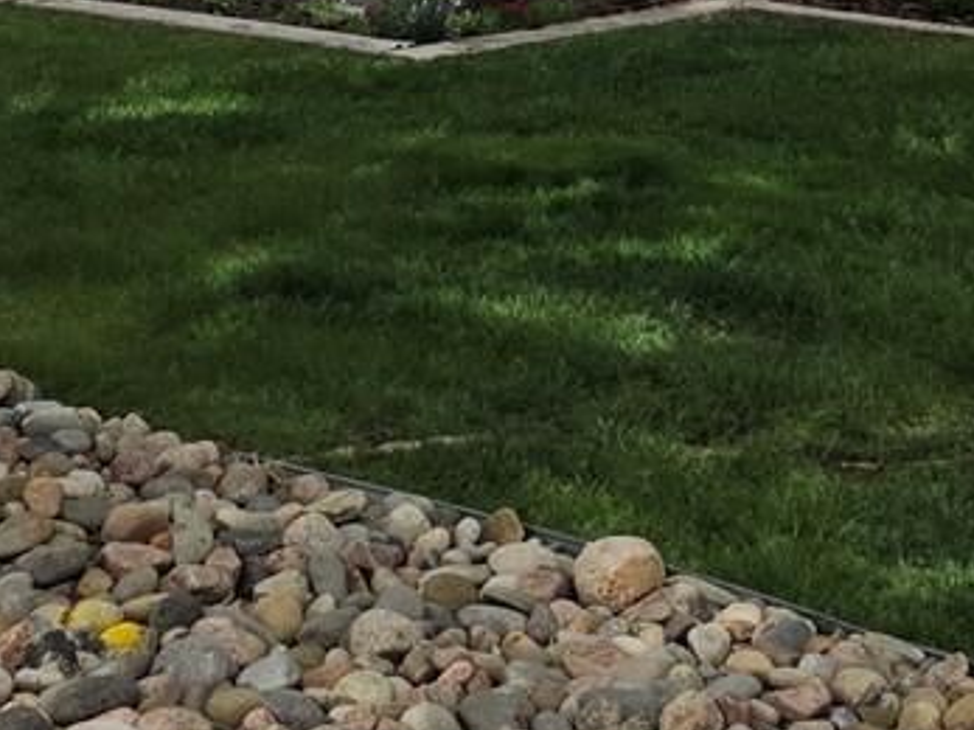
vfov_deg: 12.2
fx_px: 2982
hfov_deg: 18.2
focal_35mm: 106
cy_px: -783
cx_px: 887
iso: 80
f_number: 1.7
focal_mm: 6.3
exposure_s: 1/4539
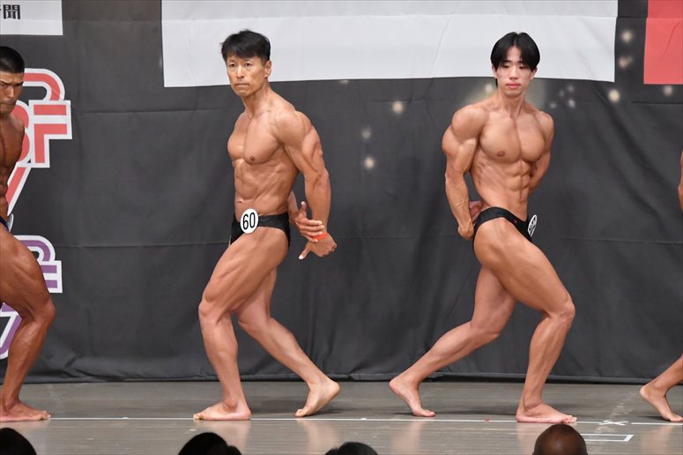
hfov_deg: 8.6
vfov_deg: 5.7
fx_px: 4551
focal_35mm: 240
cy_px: 228
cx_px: 342
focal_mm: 160
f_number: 5.6
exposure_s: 1/400
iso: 6400
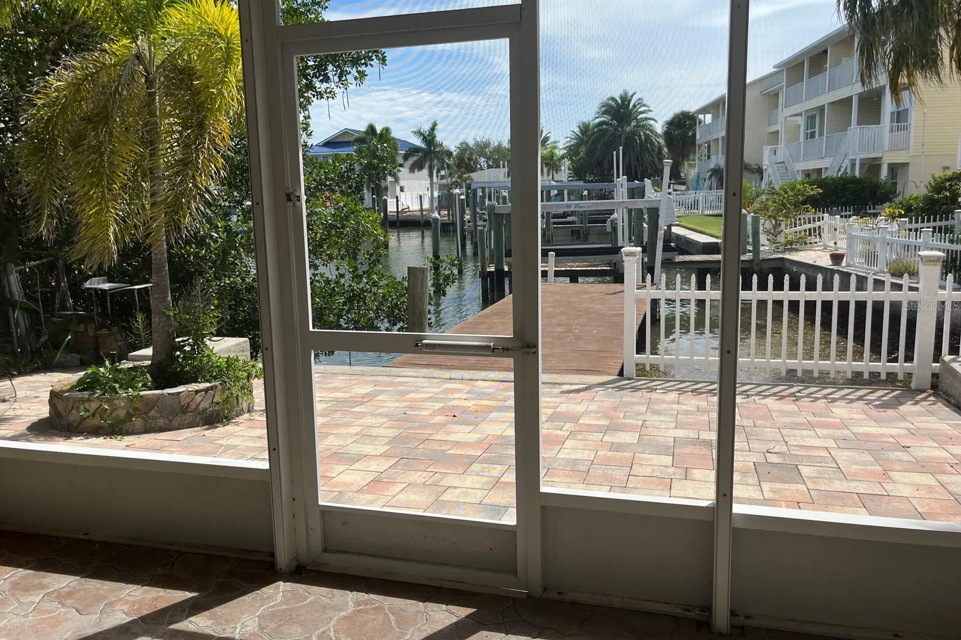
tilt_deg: -8.4
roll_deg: +1.9
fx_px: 747
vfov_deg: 46.4
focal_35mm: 28
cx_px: 465
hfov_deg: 65.5
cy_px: 305
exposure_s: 1/2632
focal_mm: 5.1
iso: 50
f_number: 1.6
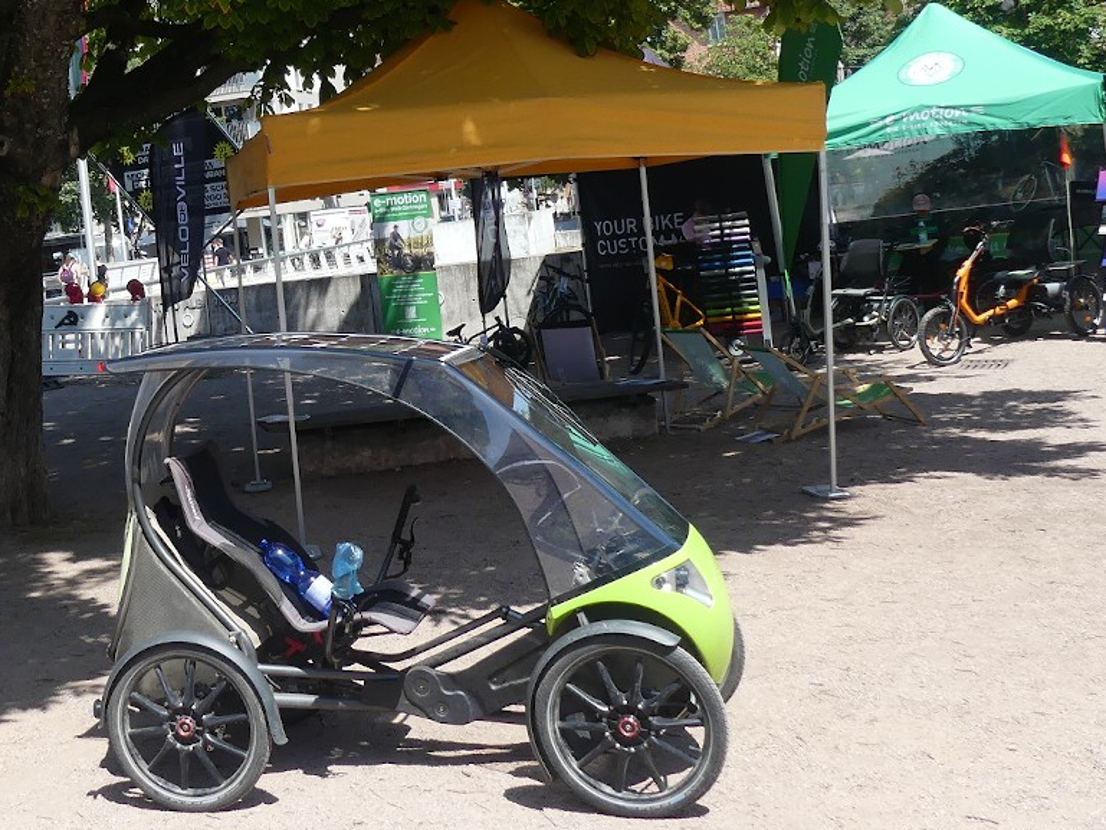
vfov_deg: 53.1
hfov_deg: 67.3
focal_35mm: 26
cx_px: 542
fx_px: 831
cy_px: 427
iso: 100
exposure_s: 1/500
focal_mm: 4.5
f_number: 4
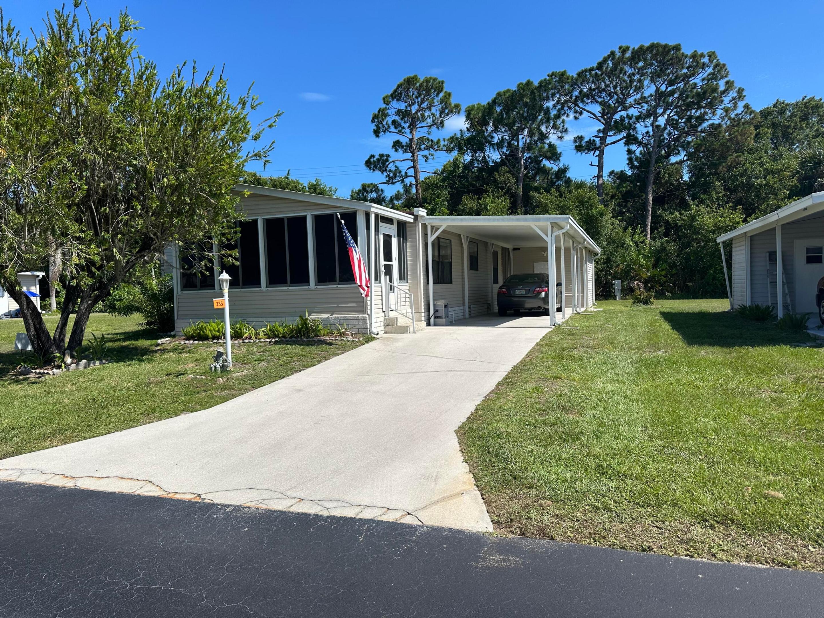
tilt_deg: -0.9
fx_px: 571
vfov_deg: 56.8
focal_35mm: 24
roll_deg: +1.6
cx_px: 412
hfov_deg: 71.6
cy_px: 309
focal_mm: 6.86
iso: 80
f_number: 1.78
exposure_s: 1/5848
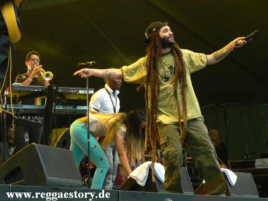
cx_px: 134
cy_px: 100
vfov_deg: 12.6
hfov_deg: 16.7
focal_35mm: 118
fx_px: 914
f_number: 3.2
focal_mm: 20.3
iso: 100
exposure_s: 1/60
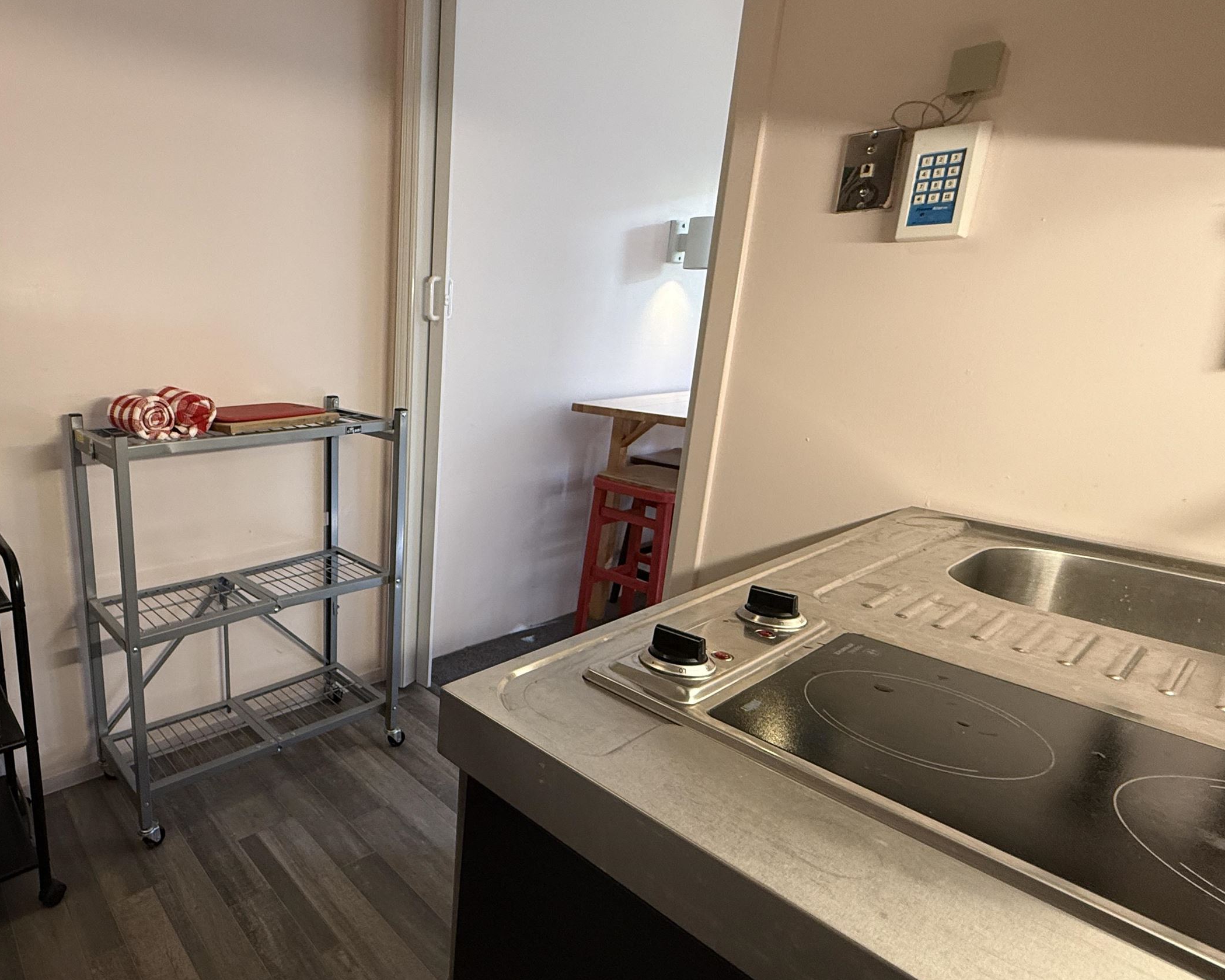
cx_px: 343
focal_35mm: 20
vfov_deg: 68.1
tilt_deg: -15.2
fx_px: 725
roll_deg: -0.4
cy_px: 509
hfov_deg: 75.9
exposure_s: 1/60
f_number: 2.2
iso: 250
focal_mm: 2.22
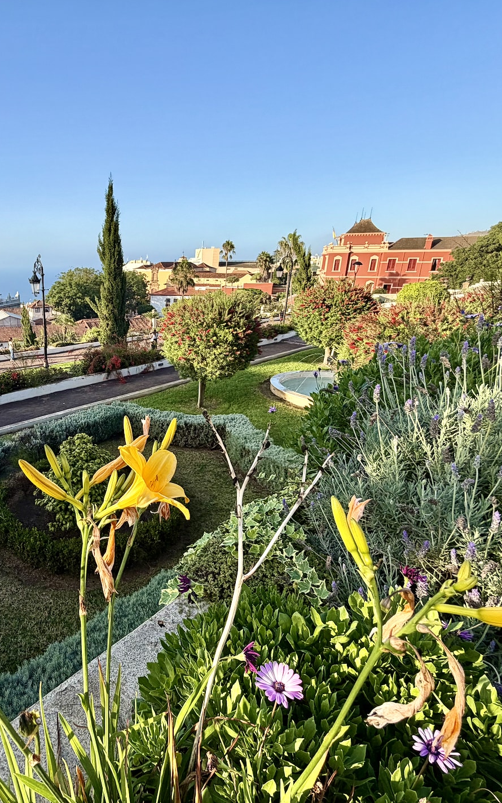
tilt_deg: -17.9
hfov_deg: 55.4
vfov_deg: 85.1
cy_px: 399
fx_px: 438
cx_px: 100
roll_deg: +0.2
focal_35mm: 20
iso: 40
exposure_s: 1/651
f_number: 2.2
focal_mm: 2.22
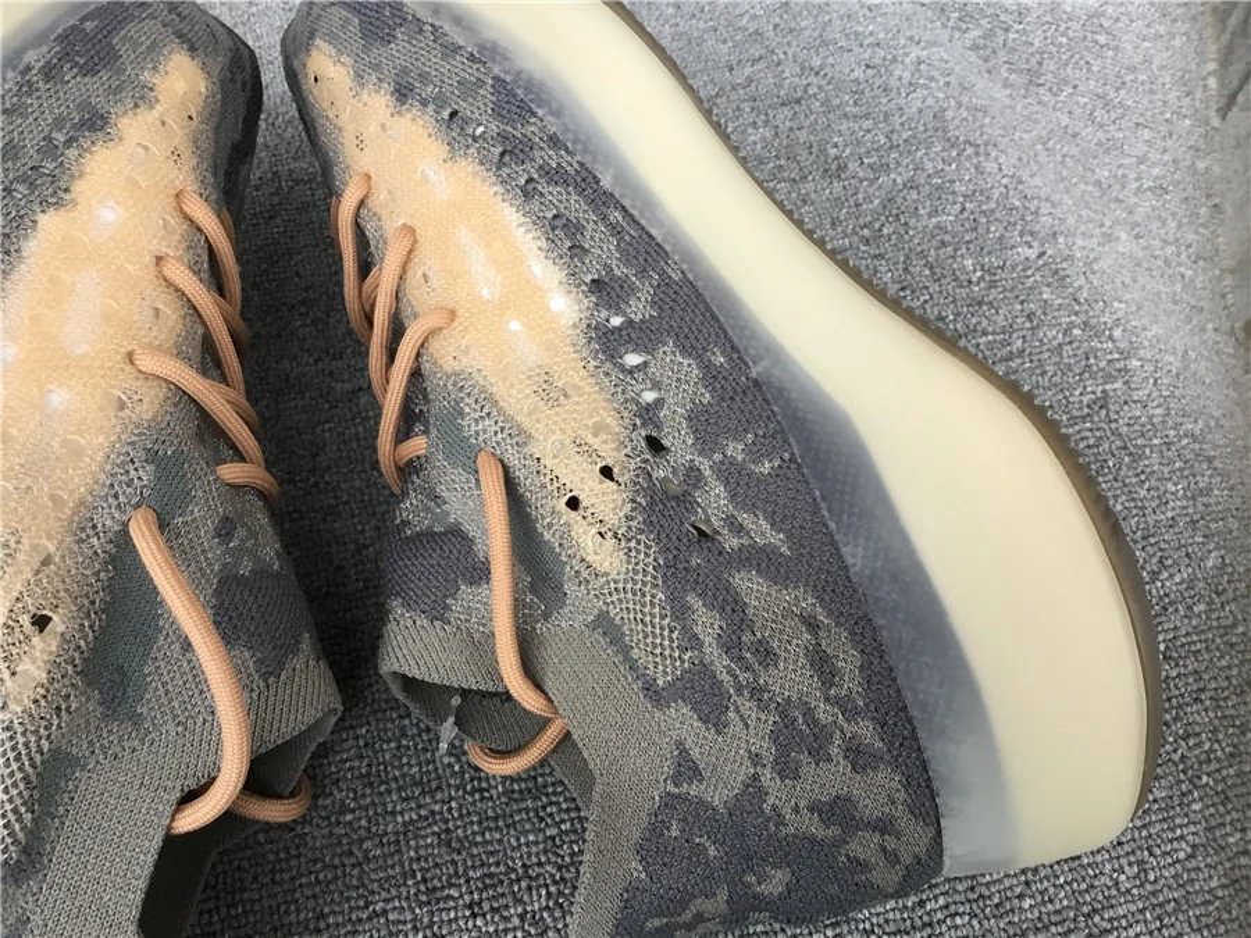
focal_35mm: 31
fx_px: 1120
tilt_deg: -55.8
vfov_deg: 45.4
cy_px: 469
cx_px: 626
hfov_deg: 58.4
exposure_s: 1/33
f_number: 2.4
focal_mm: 3.3
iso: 32
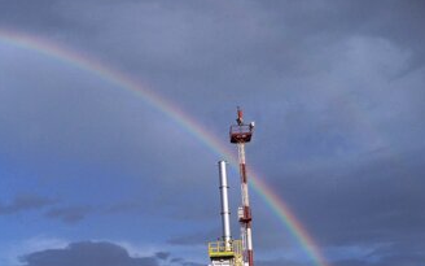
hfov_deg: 36.3
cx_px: 124
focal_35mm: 55
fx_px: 637
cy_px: 223
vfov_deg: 23.1
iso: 64
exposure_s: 1/800
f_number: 3.5
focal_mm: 6.2
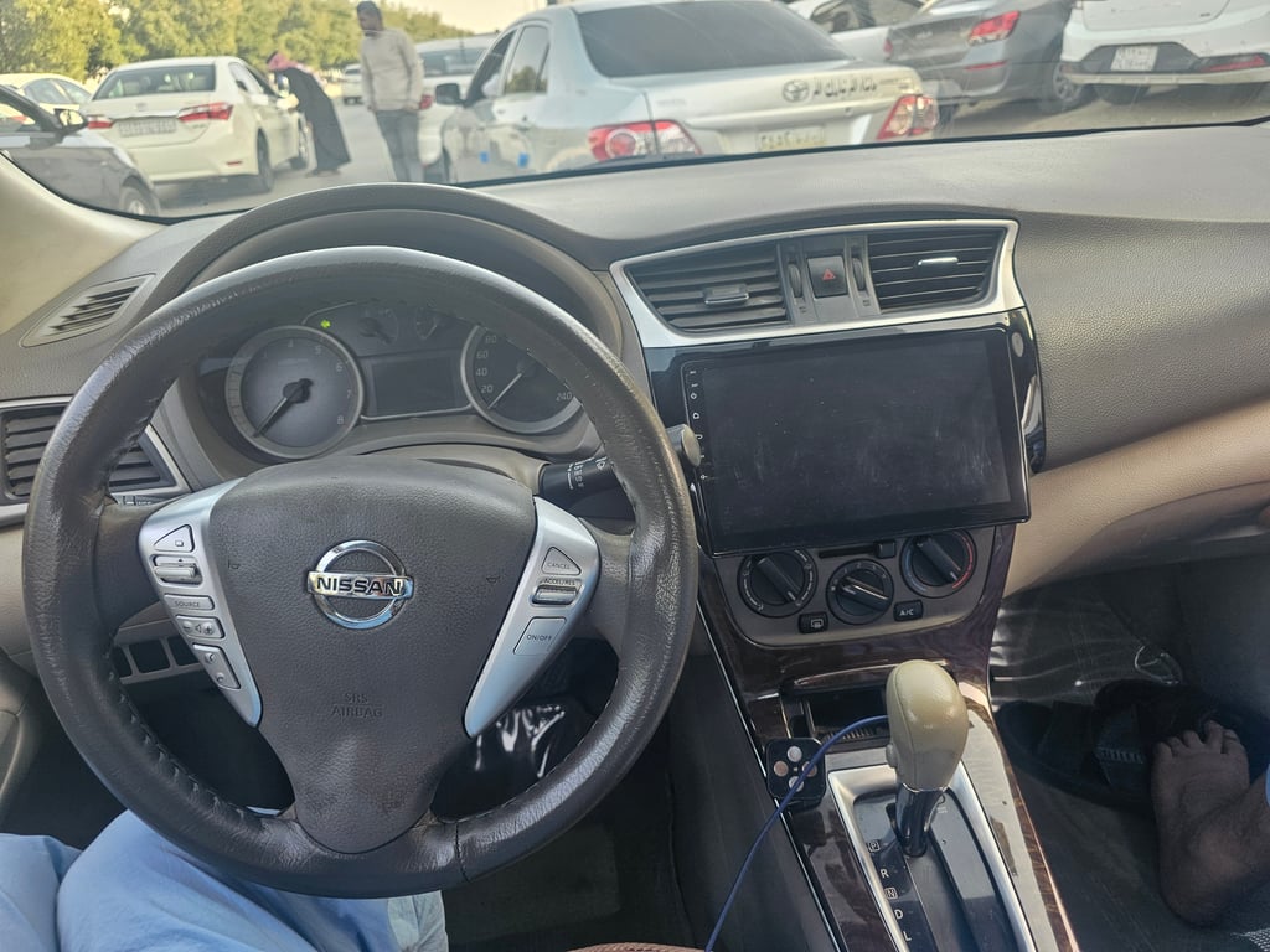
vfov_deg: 58.9
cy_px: 476
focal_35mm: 23
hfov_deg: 73.9
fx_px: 844
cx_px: 635
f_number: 1.7
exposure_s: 1/180
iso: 64
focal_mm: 6.3
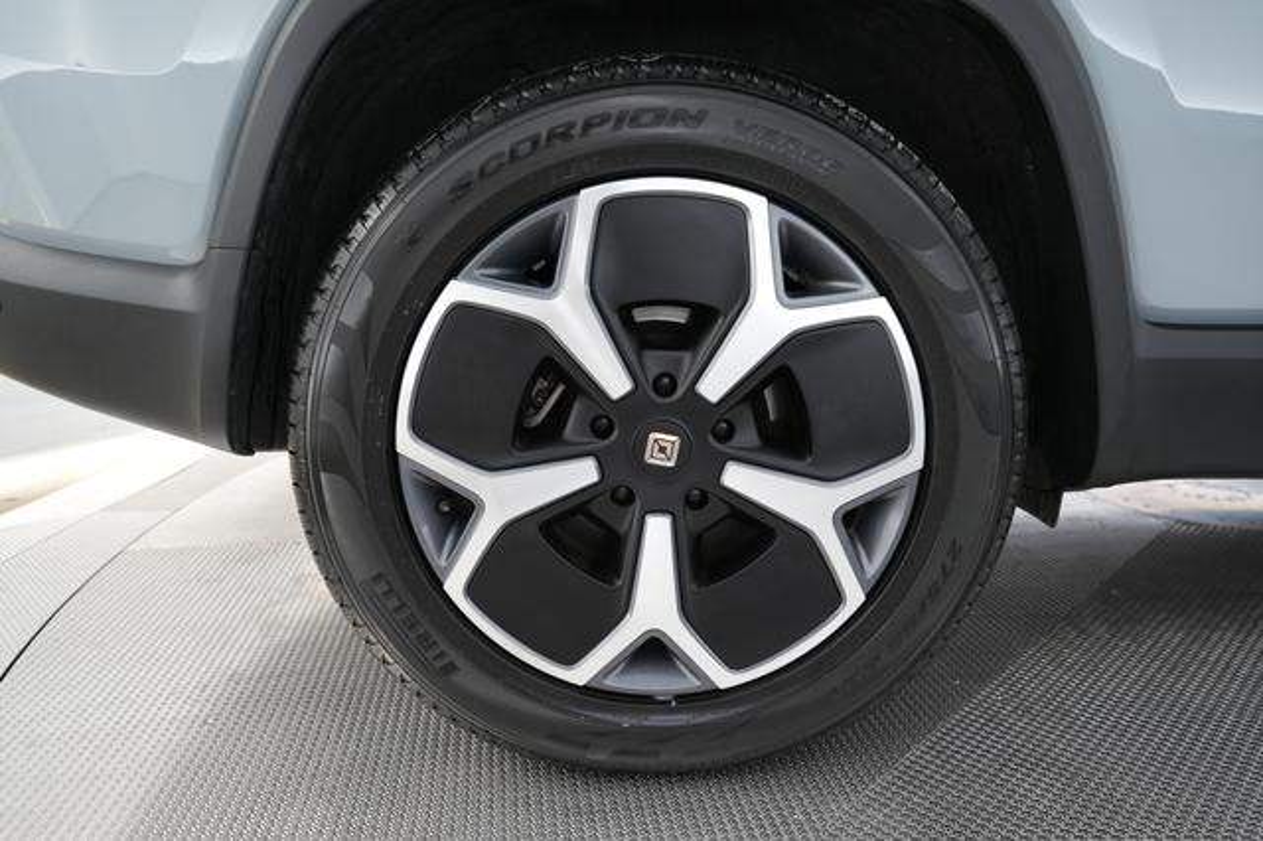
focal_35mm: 24
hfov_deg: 73.8
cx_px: 632
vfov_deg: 53.1
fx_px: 842
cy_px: 420
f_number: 2.8
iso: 640
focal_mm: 24
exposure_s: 1/30
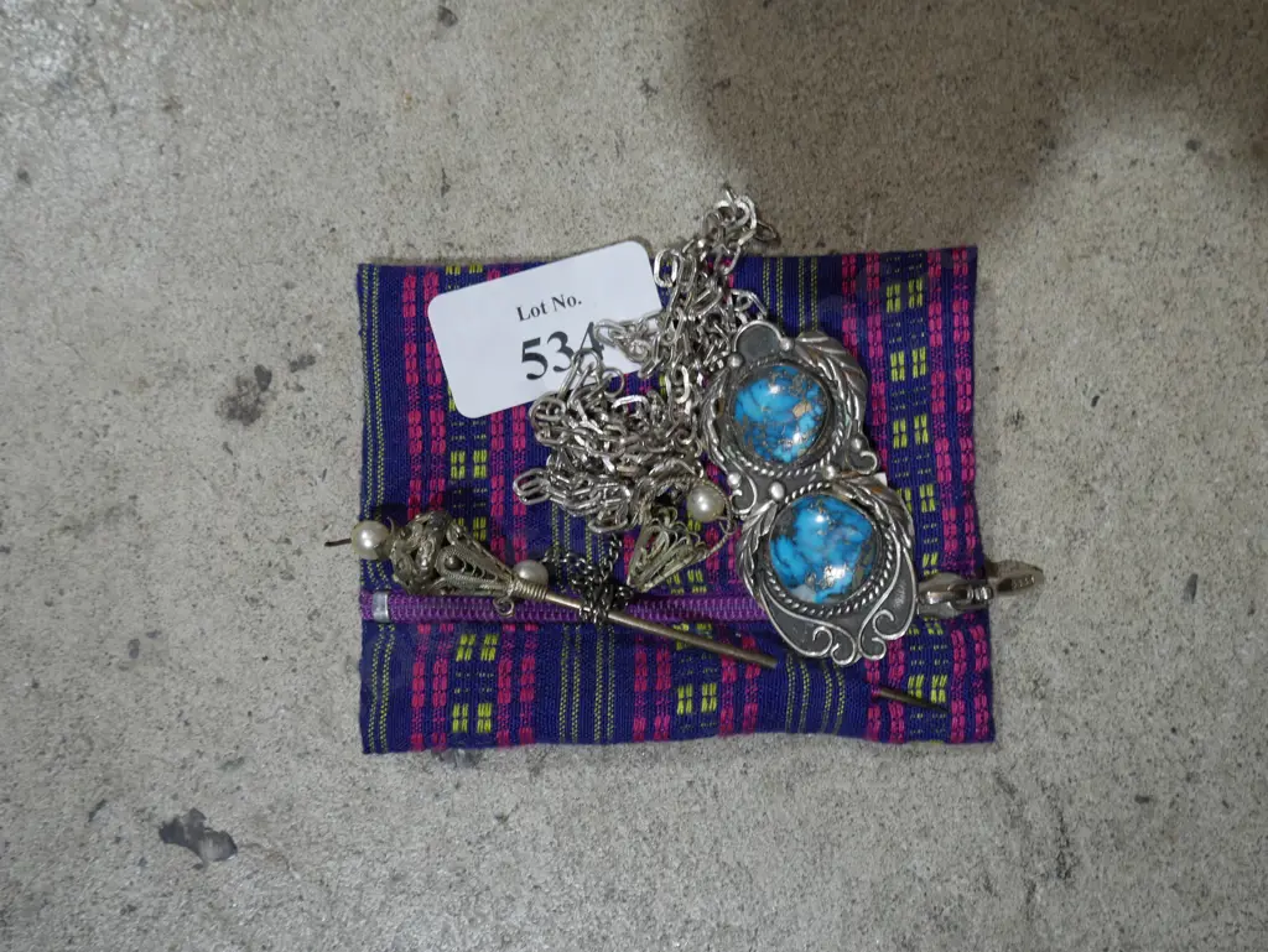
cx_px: 634
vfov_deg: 36.0
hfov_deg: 46.8
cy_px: 476
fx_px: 1466
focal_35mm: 40
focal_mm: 20
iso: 250
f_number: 4.5
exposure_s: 1/60
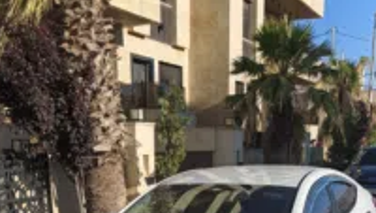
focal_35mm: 50
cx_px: 207
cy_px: 268
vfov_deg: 21.9
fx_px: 499
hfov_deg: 41.2
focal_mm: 5.56
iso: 51
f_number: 1.8
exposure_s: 1/1225
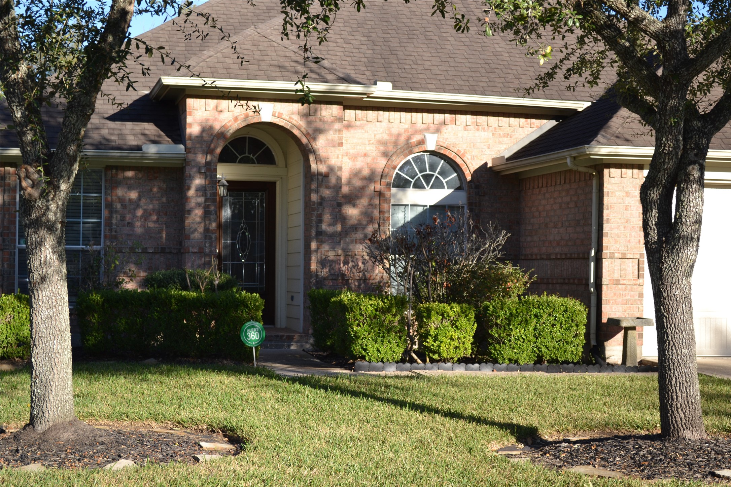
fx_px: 1340
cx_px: 366
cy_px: 244
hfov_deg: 30.5
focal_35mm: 66
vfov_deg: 20.6
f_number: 6.3
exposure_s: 1/200
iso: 100
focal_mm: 44
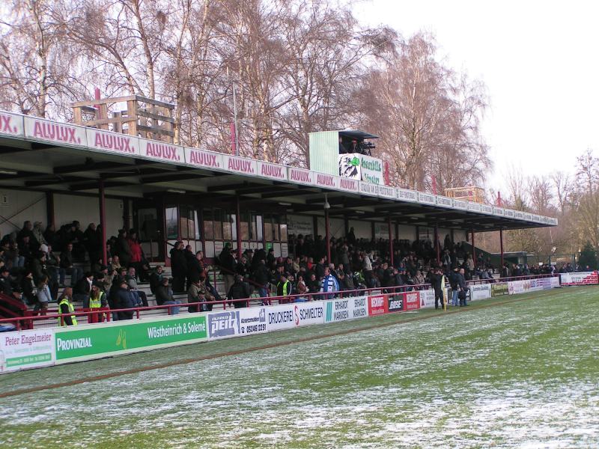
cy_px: 224
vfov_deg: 18.7
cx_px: 300
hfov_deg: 24.7
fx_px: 1367
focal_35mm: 79
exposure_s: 1/125
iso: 50
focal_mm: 12.1
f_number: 4
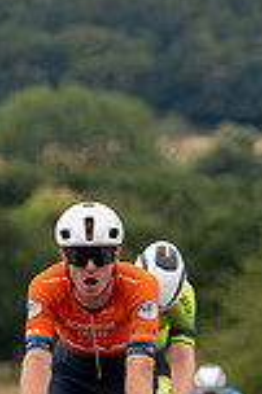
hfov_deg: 2.5
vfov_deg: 3.7
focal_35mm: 555
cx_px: 101
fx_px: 6072
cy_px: 294
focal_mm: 145
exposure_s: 1/1000
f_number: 3.5
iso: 500
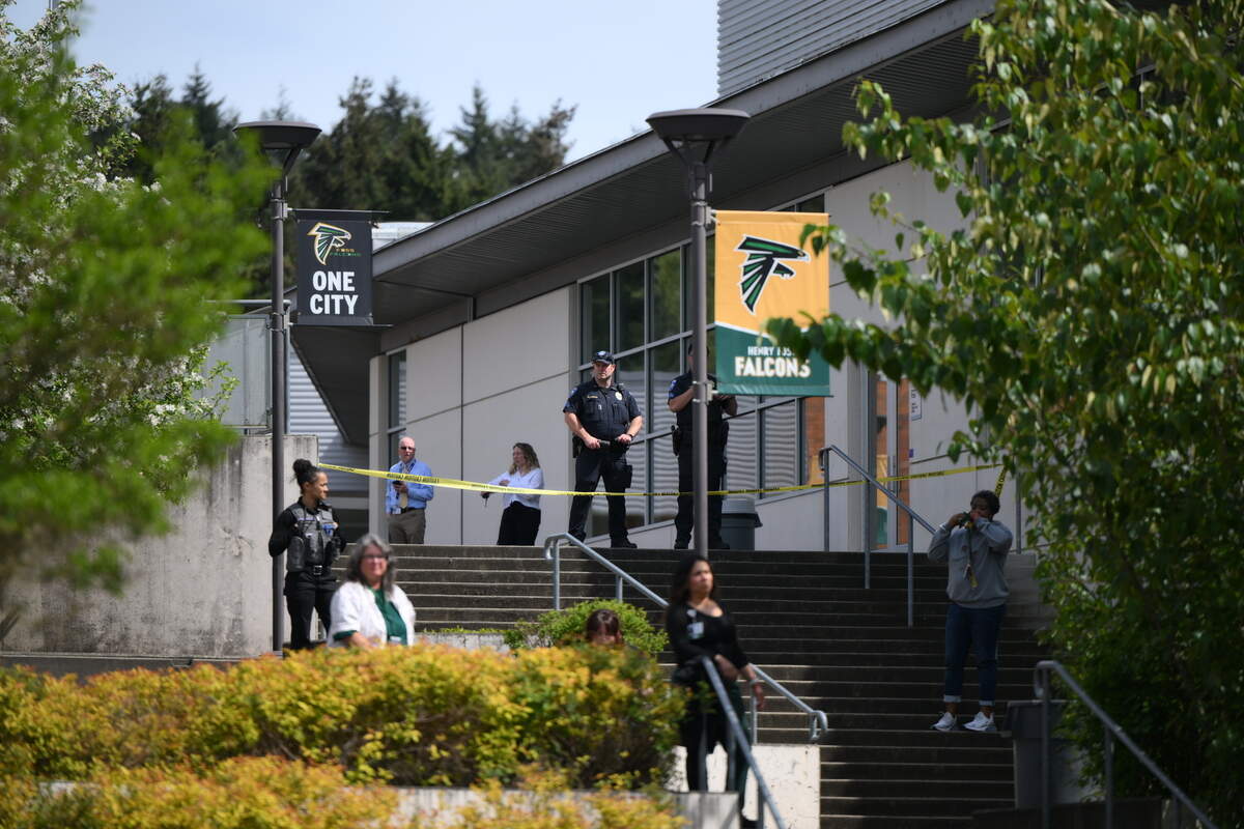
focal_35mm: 200
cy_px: 414
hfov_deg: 10.3
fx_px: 6911
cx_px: 622
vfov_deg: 6.9
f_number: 2.8
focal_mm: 200
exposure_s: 1/3200
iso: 200
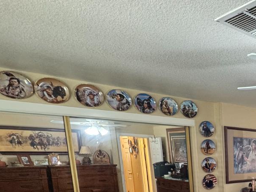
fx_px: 259
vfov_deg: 36.7
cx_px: 319
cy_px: 190
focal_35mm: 35
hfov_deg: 37.3
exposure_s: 1/60
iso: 250
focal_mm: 2.22
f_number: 2.2
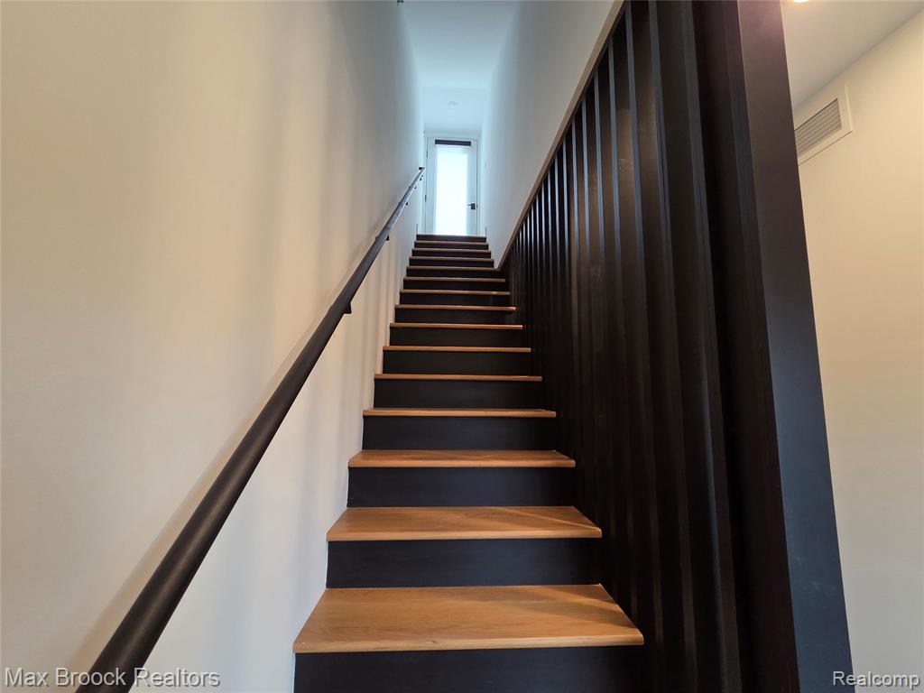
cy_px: 346
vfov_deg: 89.9
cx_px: 462
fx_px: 347
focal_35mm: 13
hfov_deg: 106.2
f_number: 2.2
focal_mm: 2.2
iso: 200
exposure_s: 1/60
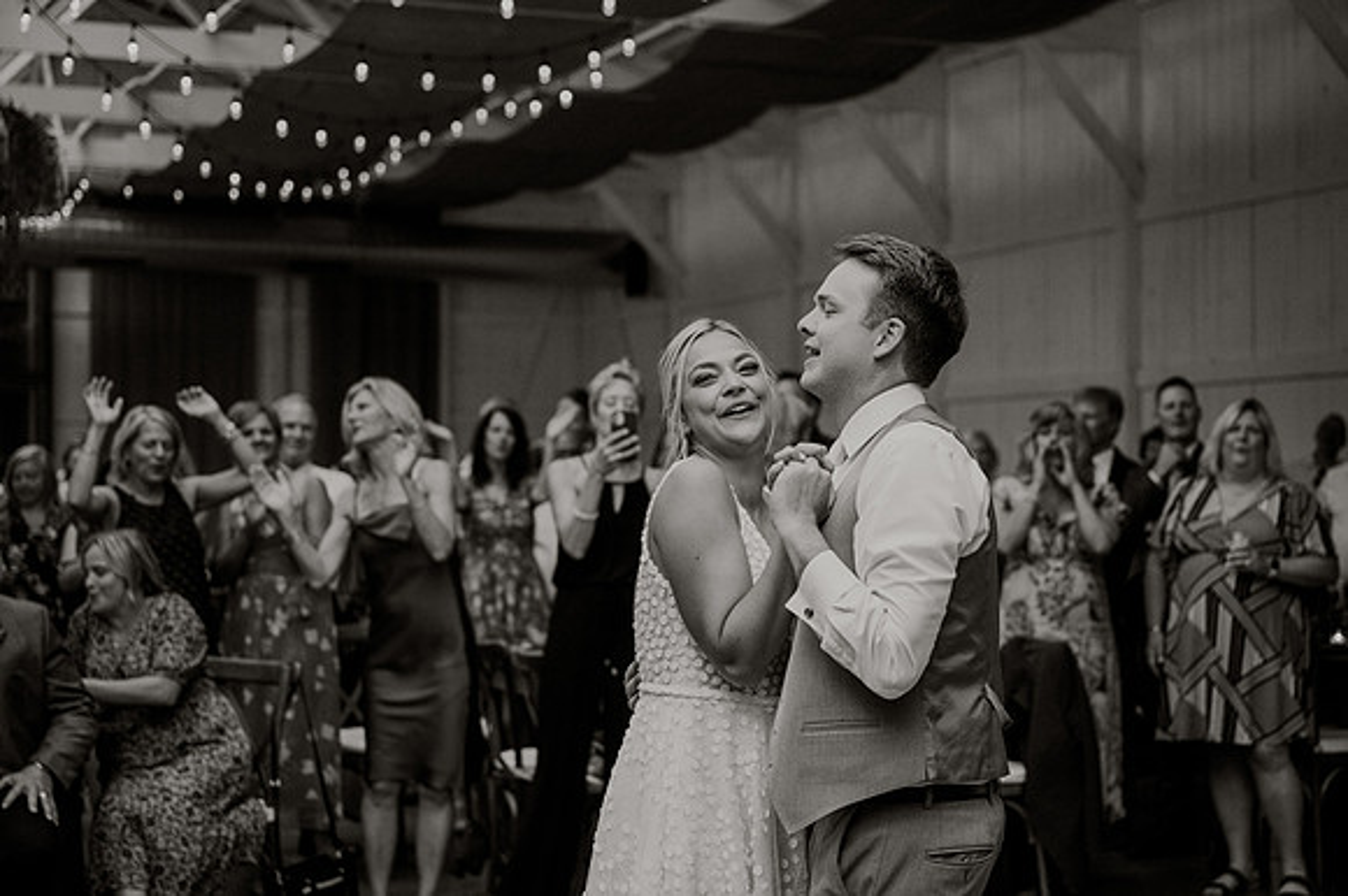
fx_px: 2225
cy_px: 447
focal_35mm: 59
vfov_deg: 22.8
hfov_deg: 33.7
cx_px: 673
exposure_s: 1/200
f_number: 2.8
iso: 125
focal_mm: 55
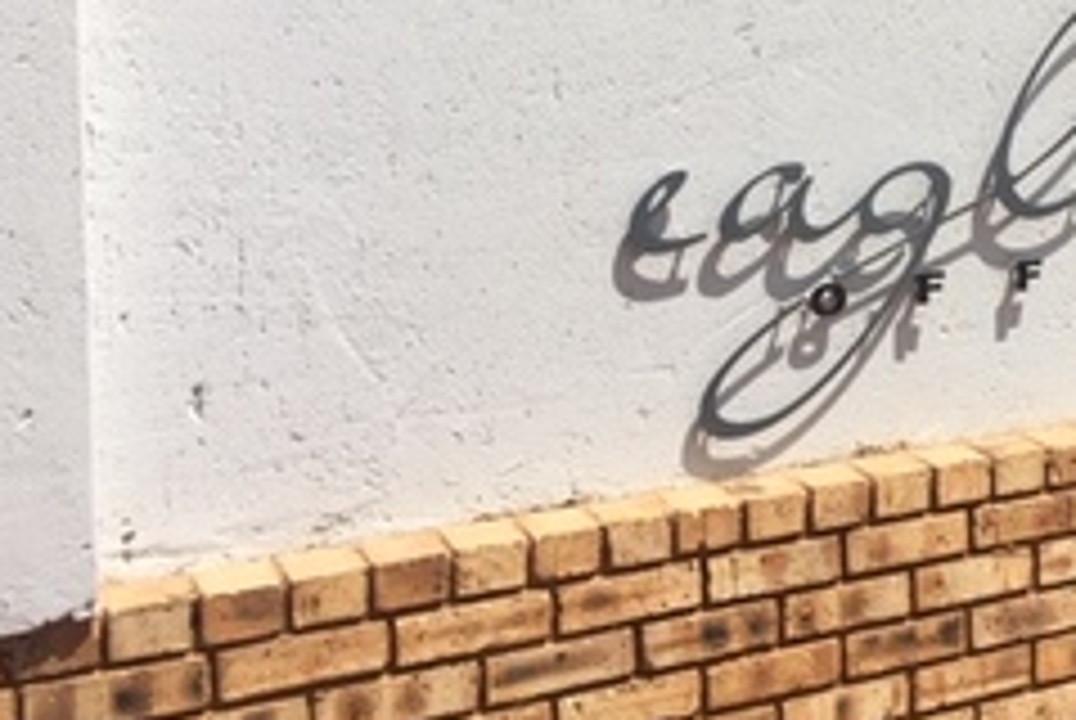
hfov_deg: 30.1
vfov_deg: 21.1
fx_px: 1885
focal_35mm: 63
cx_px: 1026
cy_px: 38
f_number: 2.2
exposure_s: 1/2198
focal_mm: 4.15
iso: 25
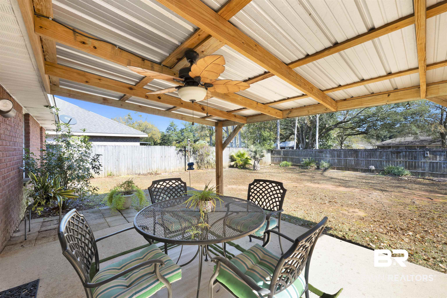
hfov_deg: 104.3
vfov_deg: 81.2
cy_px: 149
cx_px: 224
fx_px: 174
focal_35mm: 14
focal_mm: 14
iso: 500
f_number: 11
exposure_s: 1/60
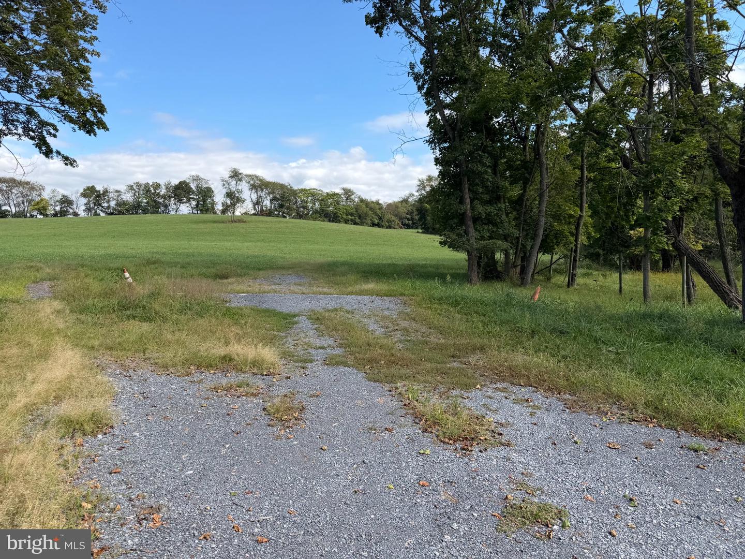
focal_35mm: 24
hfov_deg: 71.6
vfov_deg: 56.8
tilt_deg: -3.3
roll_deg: +2.1
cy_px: 280
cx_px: 372
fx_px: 517
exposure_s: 1/2525
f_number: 1.78
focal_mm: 6.76
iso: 80
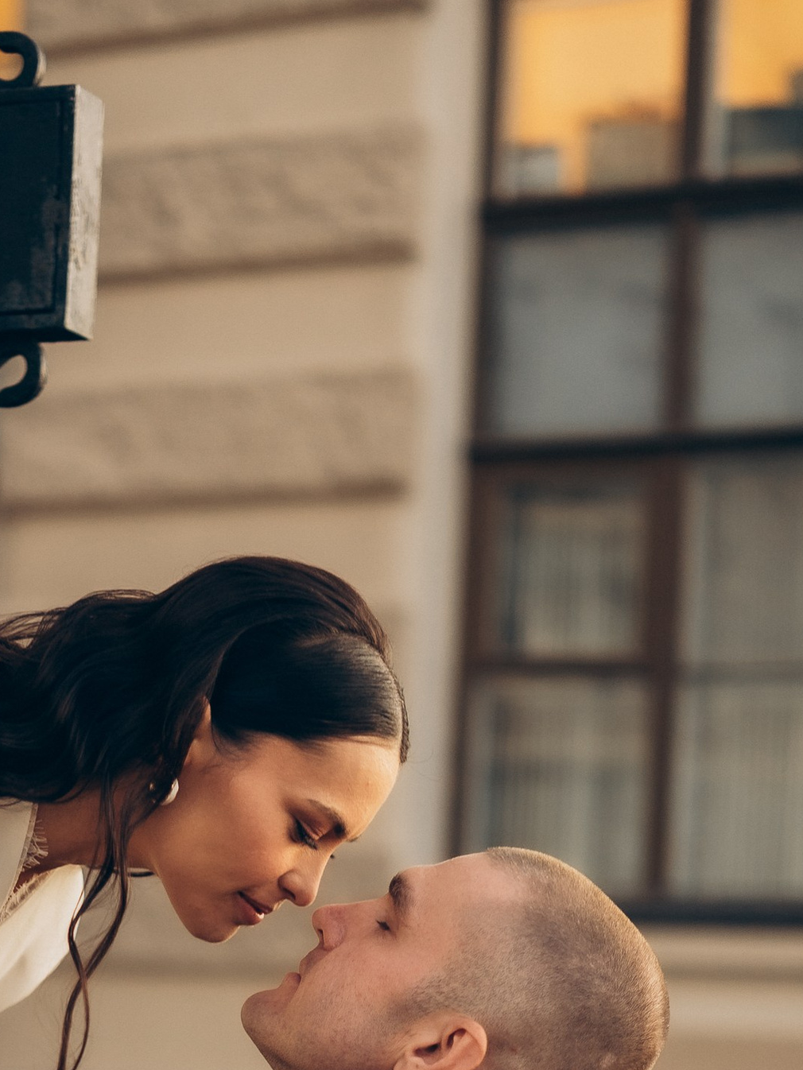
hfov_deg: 15.2
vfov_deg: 19.8
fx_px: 2968
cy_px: 1097
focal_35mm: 96
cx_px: 54
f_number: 1.2
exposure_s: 1/320
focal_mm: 35
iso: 100
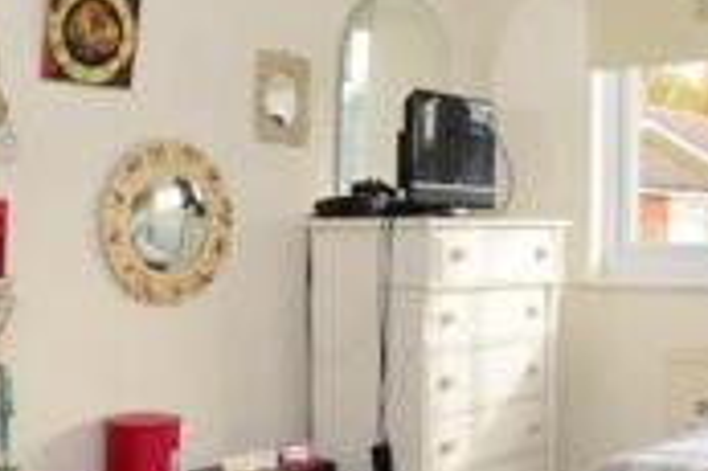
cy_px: 252
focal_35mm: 57
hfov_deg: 34.5
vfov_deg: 23.7
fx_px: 1120
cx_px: 507
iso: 400
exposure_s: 1/125
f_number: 5.6
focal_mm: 10
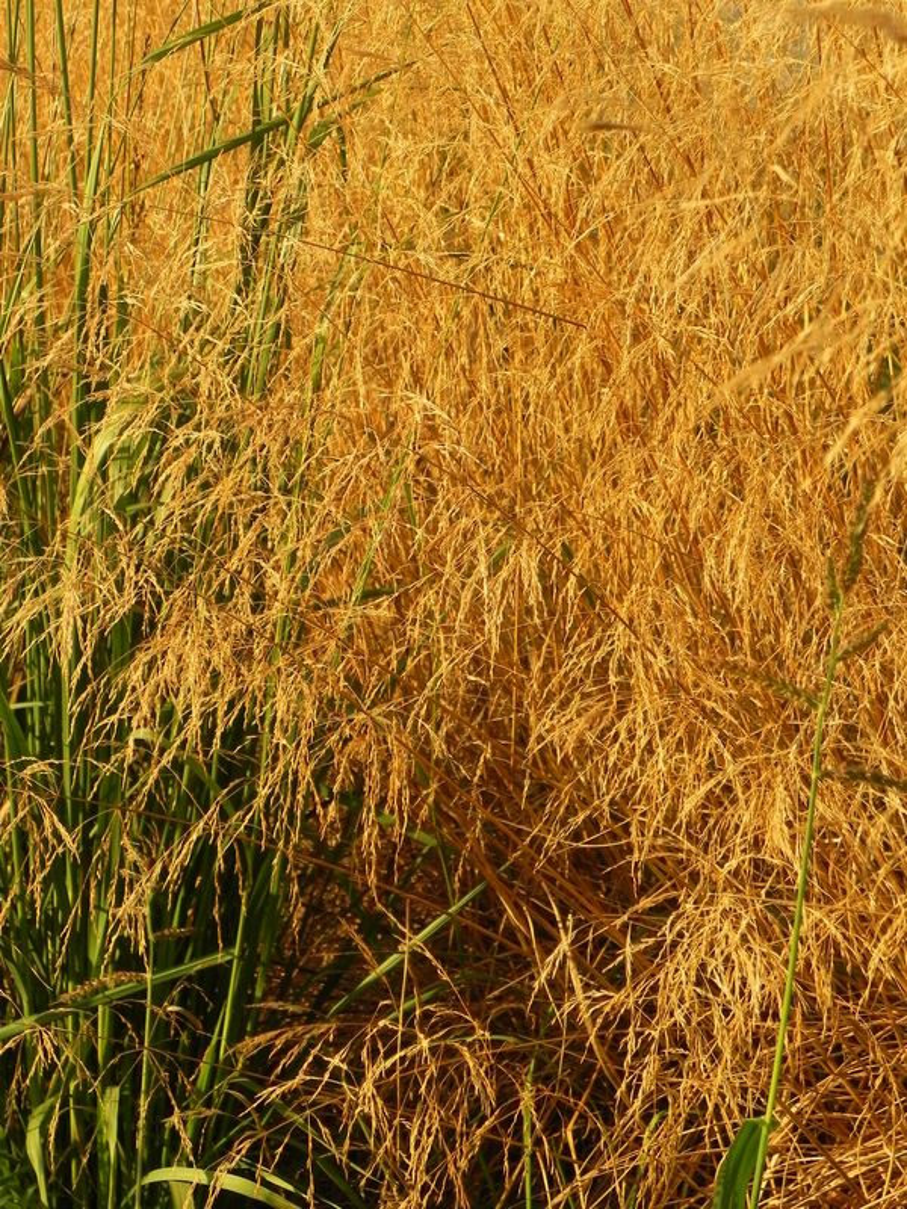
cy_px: 604
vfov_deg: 26.0
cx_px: 454
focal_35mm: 75
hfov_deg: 19.6
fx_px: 2620
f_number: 4.5
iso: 160
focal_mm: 13.4
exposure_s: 1/640
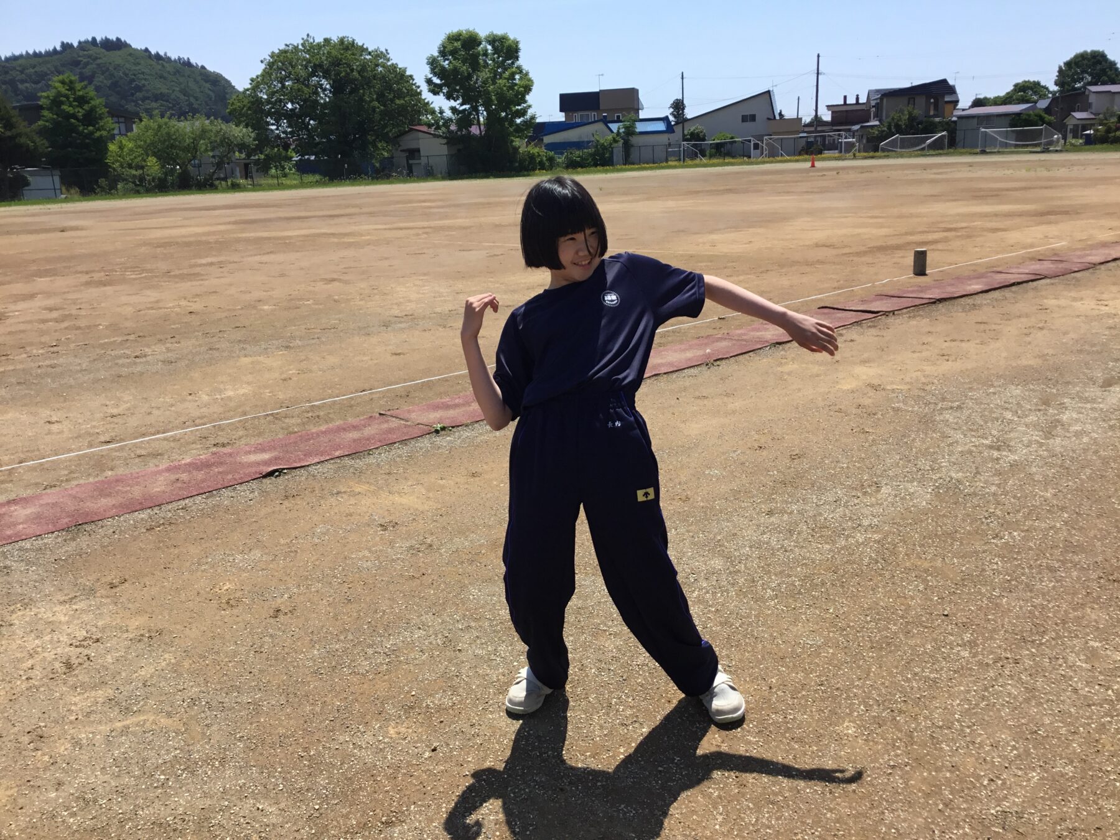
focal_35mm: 31
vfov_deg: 45.4
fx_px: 1003
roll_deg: +2.6
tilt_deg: -10.2
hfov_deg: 58.4
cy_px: 420
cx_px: 560
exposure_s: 1/1131
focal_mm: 3.3
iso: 25
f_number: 2.4
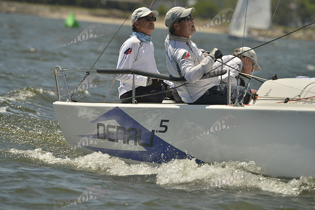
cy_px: 105
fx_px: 3501
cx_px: 158
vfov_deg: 3.4
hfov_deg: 5.2
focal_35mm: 400
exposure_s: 1/1600
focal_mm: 400
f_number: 8
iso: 280
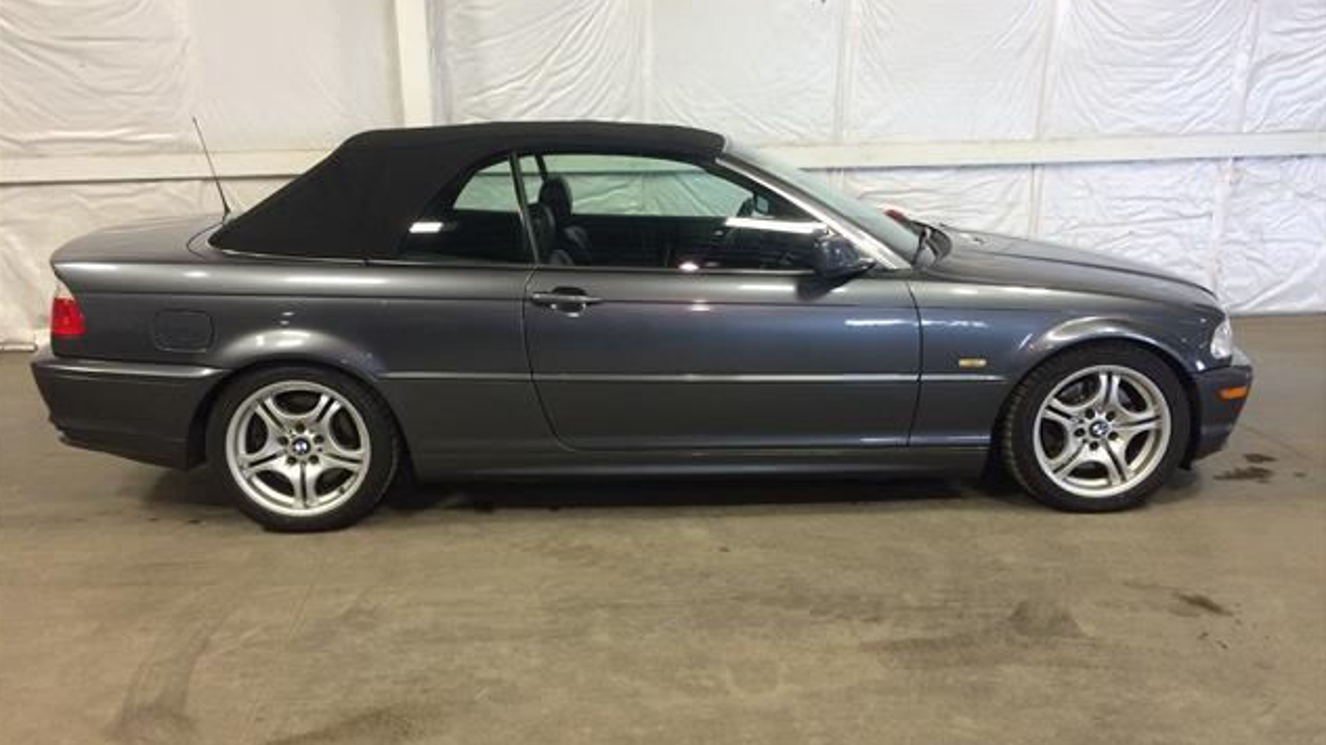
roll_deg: +1.3
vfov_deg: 36.6
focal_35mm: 32
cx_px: 659
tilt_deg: -14.4
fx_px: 1125
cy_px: 350
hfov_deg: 61.0
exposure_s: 1/30
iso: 64
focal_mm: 4.15
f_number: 2.2
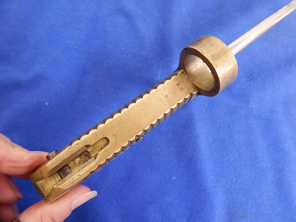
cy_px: 111
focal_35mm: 22
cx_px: 148
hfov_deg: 76.4
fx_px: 188
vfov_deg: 61.1
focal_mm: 4
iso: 400
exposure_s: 1/13
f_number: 3
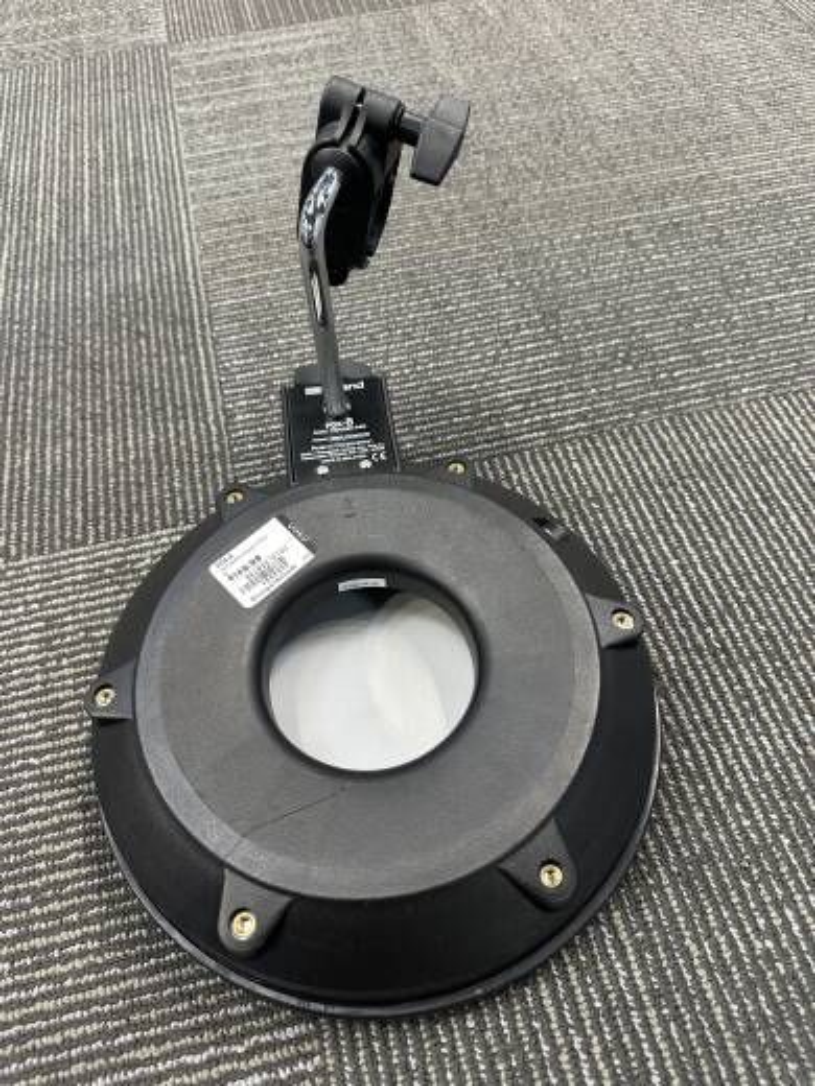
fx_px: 753
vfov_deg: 71.6
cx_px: 408
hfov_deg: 56.8
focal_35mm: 24
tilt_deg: -55.4
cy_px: 543
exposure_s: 1/60
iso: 125
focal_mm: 6.86
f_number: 1.78
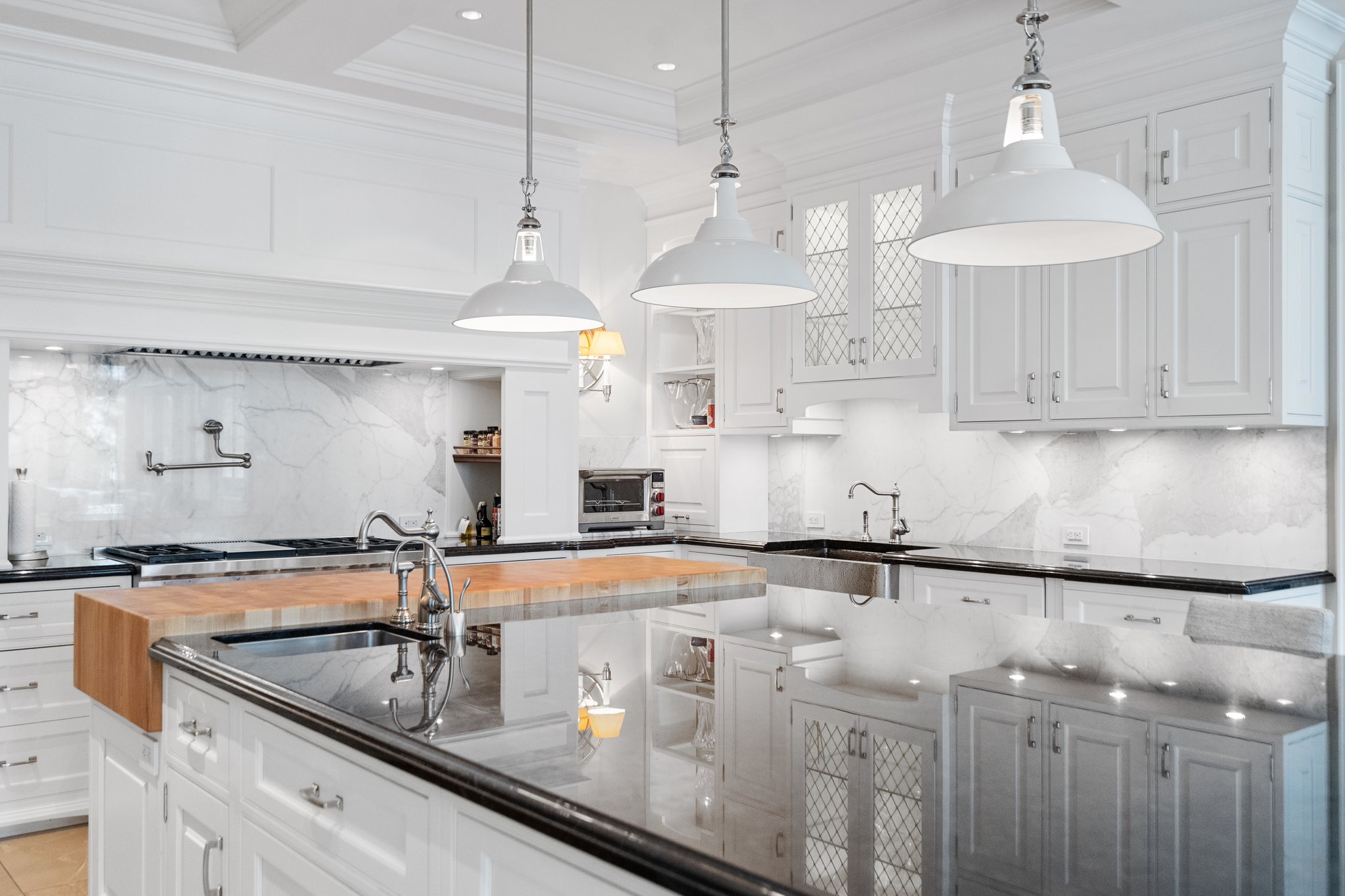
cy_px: 448
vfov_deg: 42.3
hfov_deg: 60.3
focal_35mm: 31
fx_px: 1158
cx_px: 672
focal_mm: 31
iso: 4000
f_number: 5.6
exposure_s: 1/40
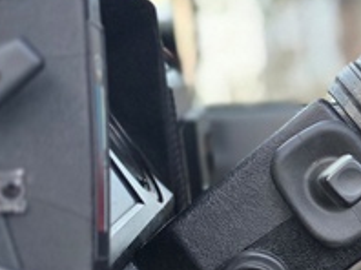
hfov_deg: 14.1
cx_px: 702
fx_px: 1240
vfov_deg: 12.3
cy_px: 268
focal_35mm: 119
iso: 320
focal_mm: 6.3
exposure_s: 1/100
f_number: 1.7
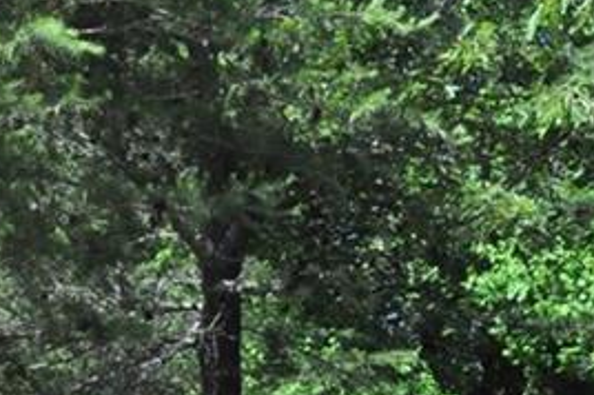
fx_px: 1697
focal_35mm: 103
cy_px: 409
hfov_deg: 19.8
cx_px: 390
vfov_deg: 13.1
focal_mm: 18
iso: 3200
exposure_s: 1/400
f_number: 10
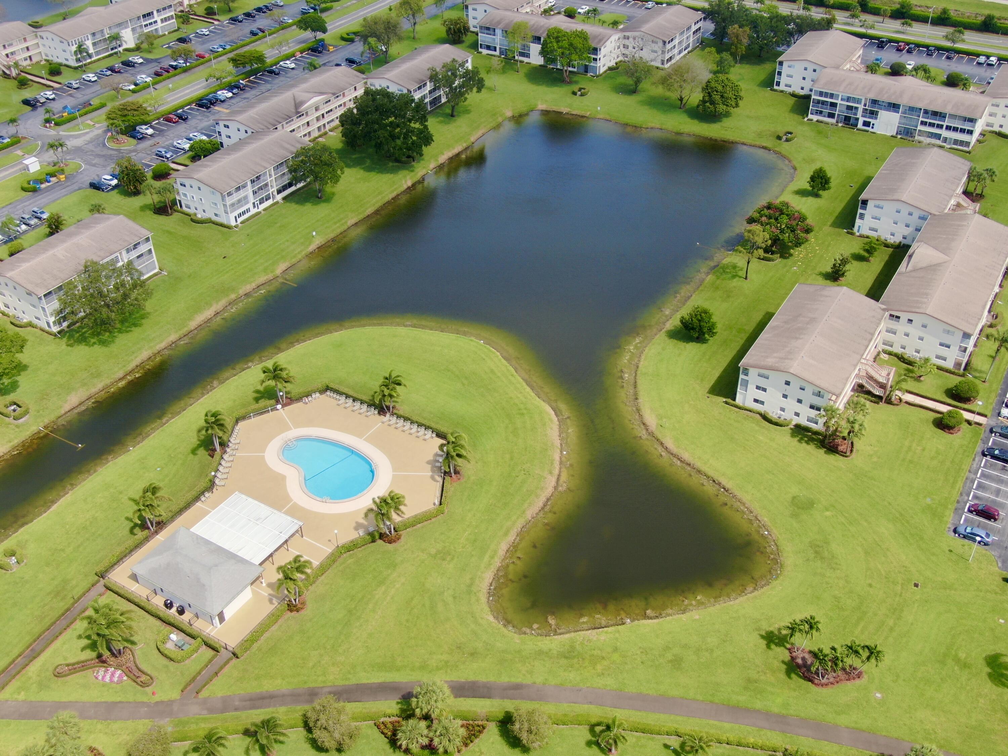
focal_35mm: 36
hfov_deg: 51.4
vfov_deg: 39.7
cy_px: 378
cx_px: 504
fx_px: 1048
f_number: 3.3
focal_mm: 6.21
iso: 100
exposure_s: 1/500
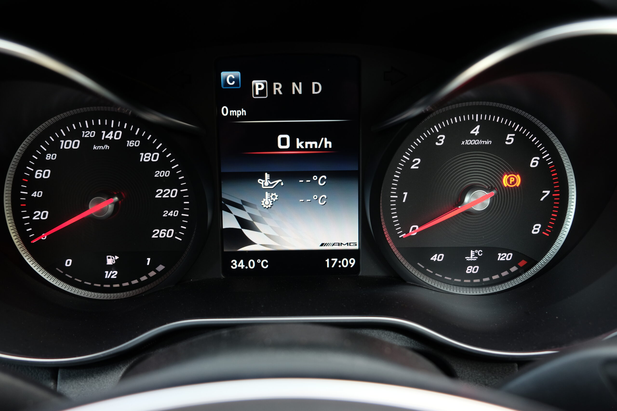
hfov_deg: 57.2
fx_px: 566
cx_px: 308
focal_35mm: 33
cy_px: 206
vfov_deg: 40.0
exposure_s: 1/20
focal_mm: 22.3
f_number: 4
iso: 400
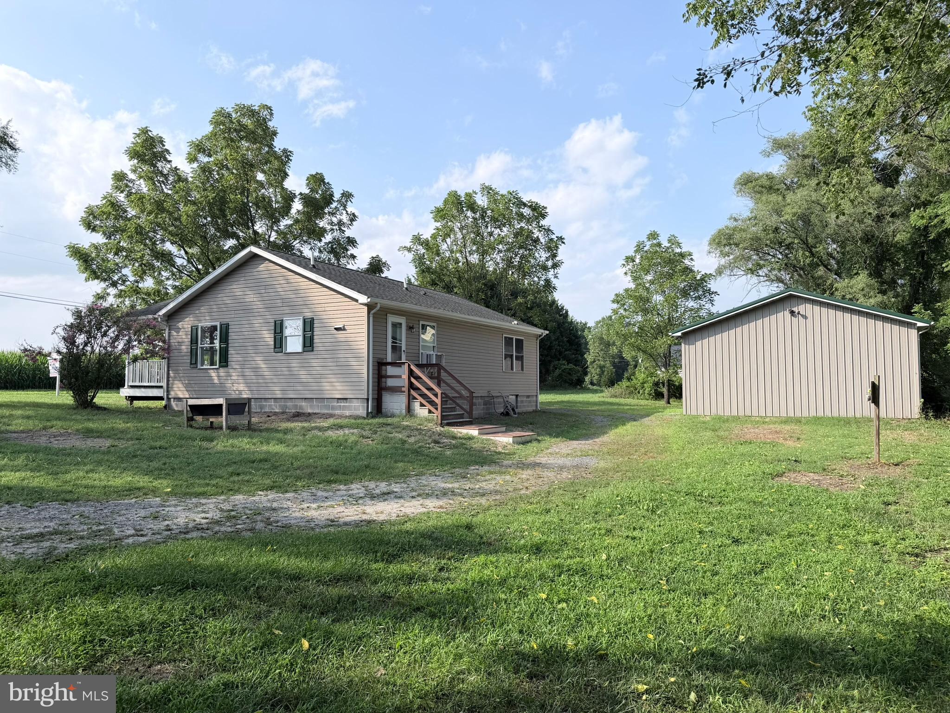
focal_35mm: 24
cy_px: 356
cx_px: 475
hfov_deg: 71.6
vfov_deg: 56.8
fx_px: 659
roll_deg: +0.3
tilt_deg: +3.0
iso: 80
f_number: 1.78
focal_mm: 6.76
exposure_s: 1/3425
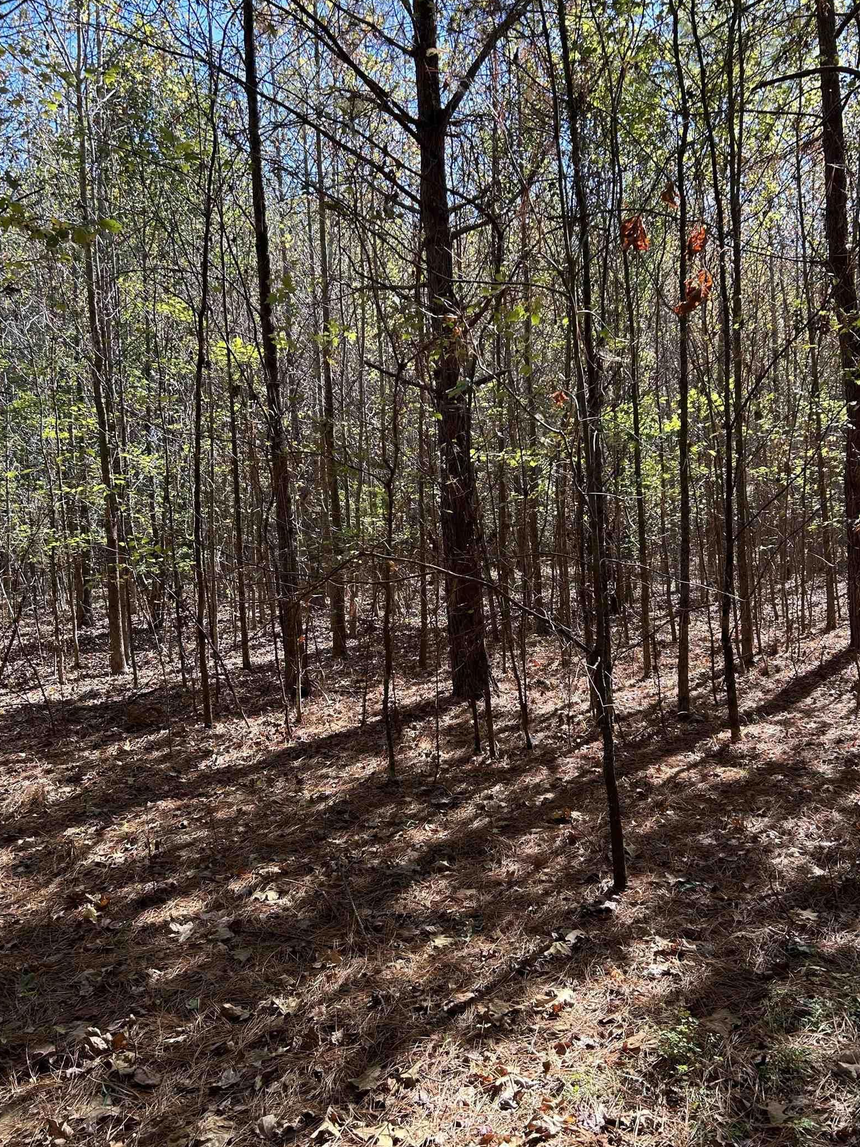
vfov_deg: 61.7
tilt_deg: -1.4
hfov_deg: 48.2
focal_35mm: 29
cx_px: 465
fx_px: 961
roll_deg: +2.0
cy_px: 572
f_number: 1.5
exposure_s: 1/418
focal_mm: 5.7
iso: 50
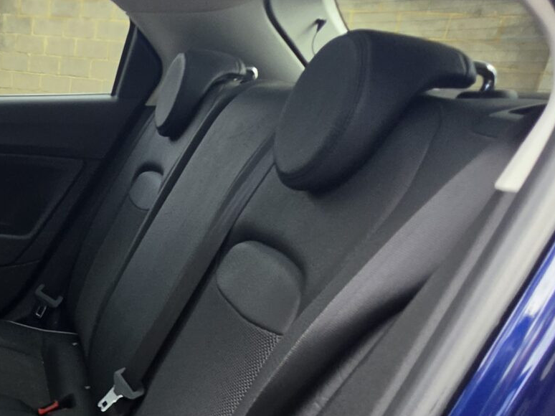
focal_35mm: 43
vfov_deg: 32.1
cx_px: -19
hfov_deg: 38.2
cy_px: 367
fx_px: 689
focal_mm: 2.2
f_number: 1.9
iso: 100
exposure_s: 1/359
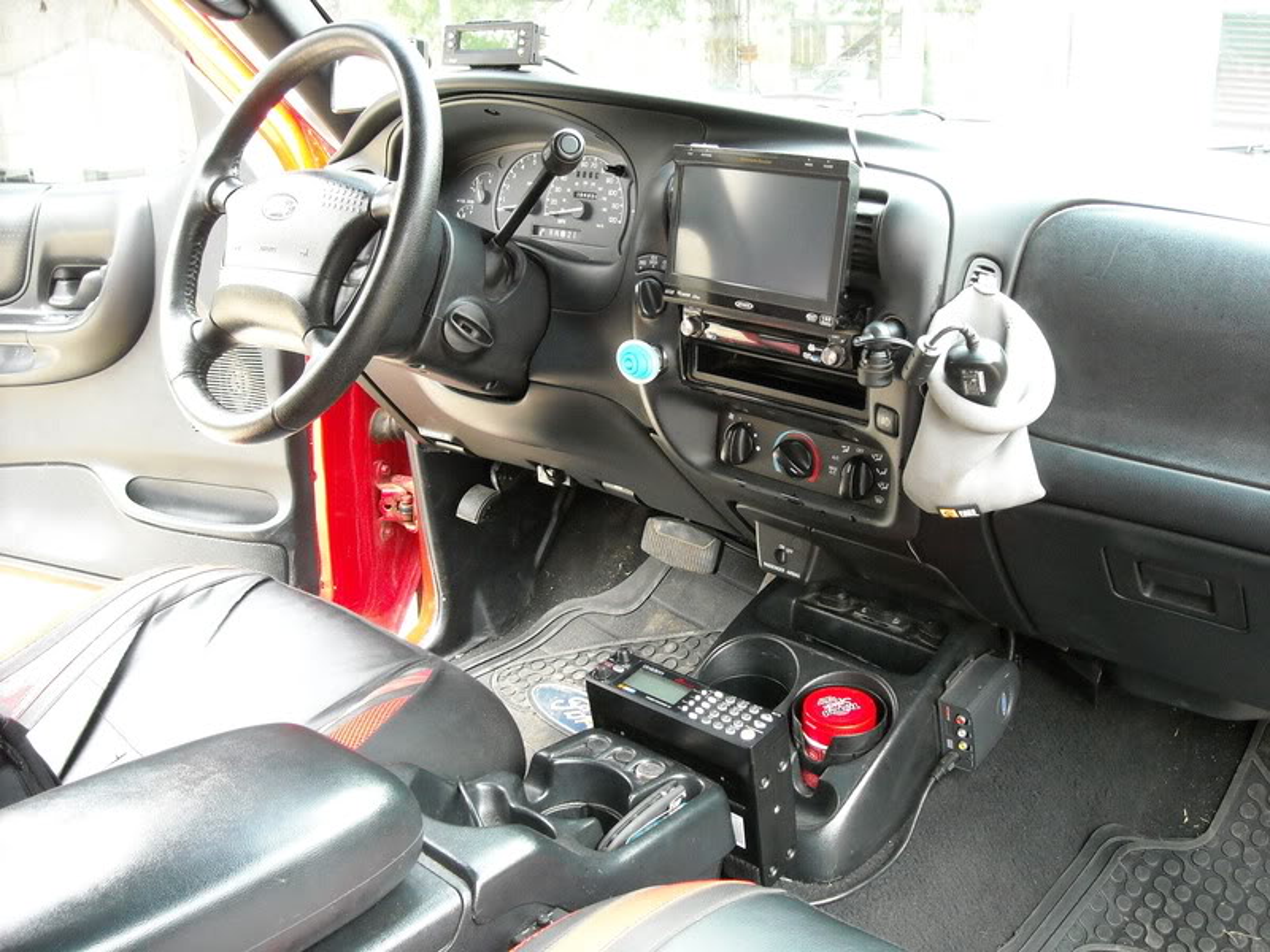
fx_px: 1284
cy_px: 476
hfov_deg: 52.6
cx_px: 635
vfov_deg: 40.7
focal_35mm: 35
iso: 366
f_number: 2.8
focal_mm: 5.7
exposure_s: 1/60
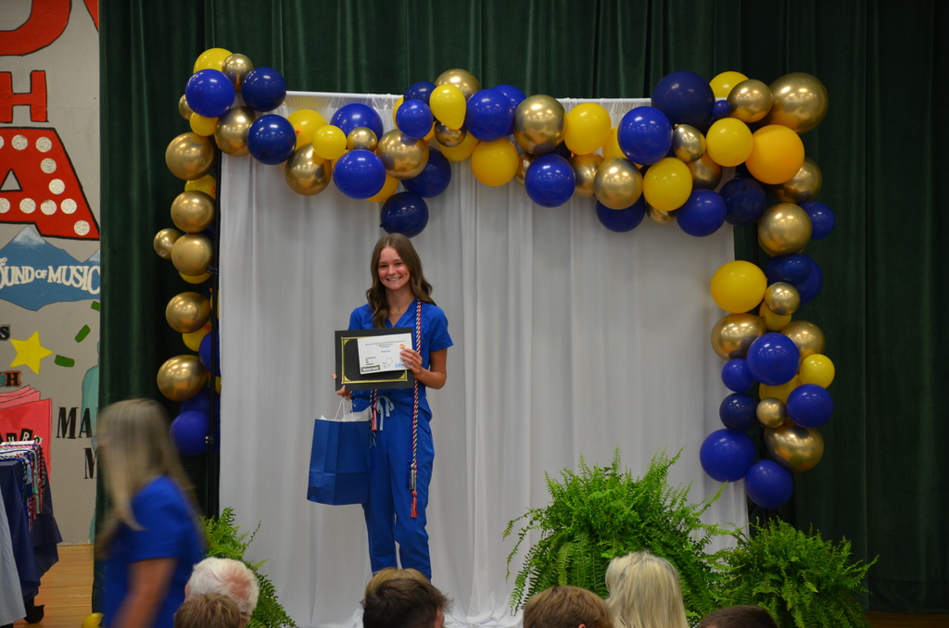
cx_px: 474
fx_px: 3748
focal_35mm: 142
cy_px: 314
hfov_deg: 14.4
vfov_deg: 9.6
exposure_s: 1/30
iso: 800
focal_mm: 95
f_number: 5.3
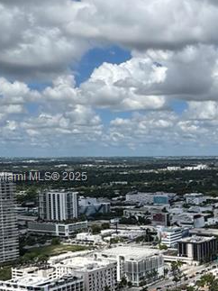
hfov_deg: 22.8
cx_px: 328
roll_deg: +0.2
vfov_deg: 36.7
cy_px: 177
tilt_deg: -2.8
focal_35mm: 52
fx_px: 437
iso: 50
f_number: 2.2
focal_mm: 2.22
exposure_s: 1/3906
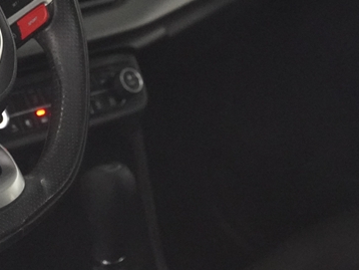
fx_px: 1712
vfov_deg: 9.0
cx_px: -69
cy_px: 32
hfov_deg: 11.7
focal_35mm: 165
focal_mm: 40
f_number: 2.8
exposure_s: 1/160
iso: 5000
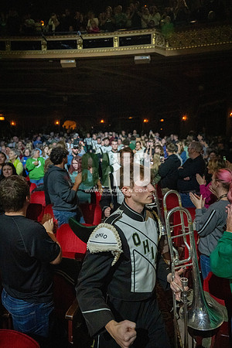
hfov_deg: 53.1
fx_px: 232
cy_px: 174
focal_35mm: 24
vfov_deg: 73.7
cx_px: 116
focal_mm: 24
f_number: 2.8
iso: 12800
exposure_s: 1/500
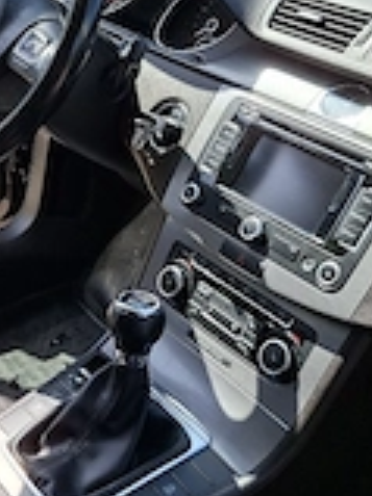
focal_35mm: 58
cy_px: 140
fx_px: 832
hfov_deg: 24.9
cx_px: 88
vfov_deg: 32.8
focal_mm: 5.54
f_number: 1.8
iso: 50
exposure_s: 1/769
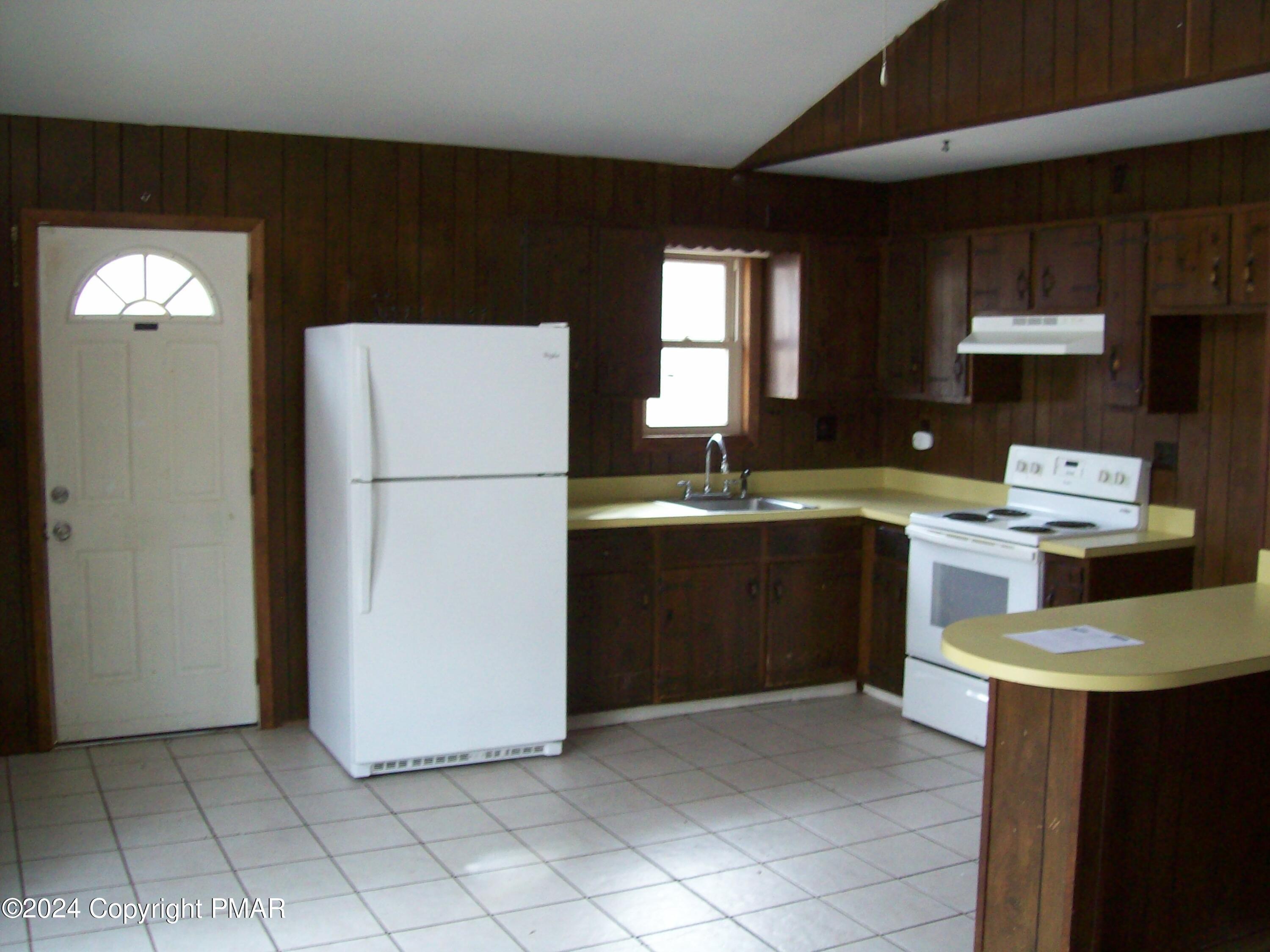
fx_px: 1321
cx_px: 635
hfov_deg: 51.4
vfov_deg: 39.7
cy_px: 476
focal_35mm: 36
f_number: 2.7
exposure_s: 1/20.9
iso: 160
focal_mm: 6
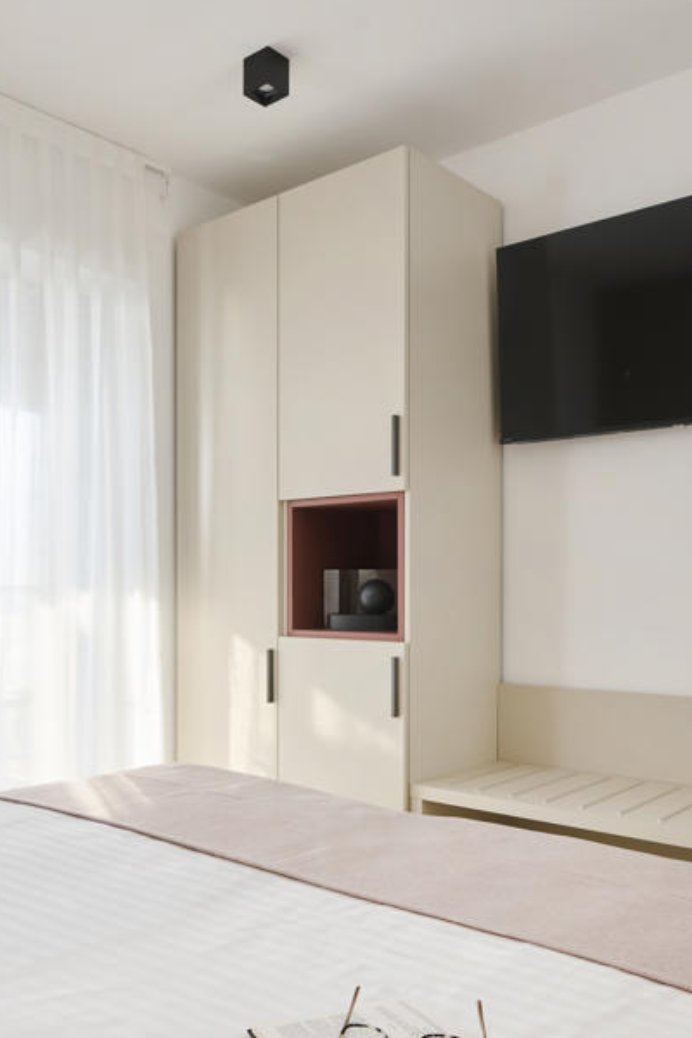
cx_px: 228
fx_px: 923
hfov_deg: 40.6
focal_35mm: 32
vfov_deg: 58.2
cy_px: 629
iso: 64
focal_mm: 15
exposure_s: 1/20
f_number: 8
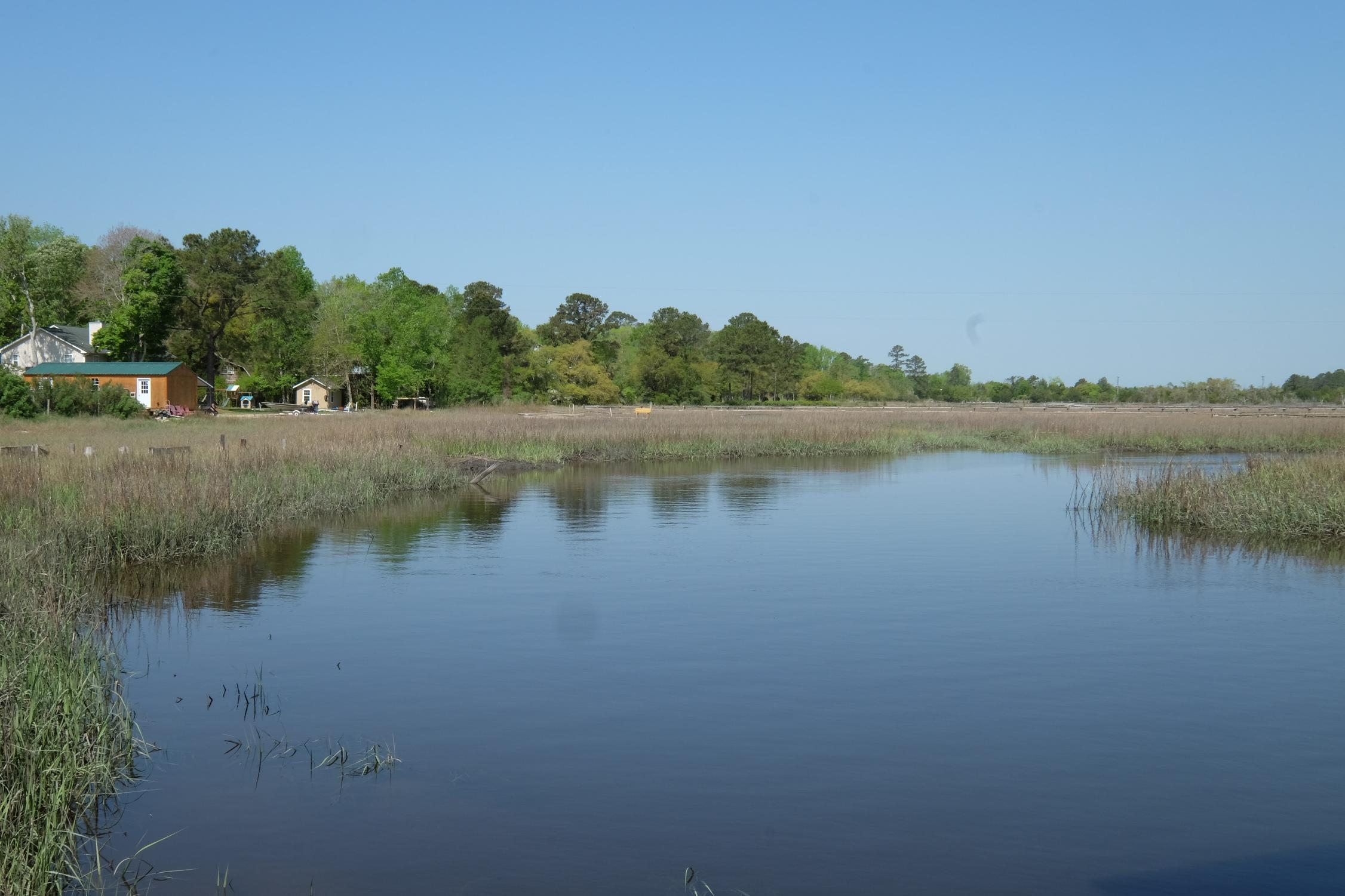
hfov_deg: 53.1
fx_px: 1345
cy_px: 448
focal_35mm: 36
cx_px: 672
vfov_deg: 36.9
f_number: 20
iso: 200
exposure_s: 1/58
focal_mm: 24
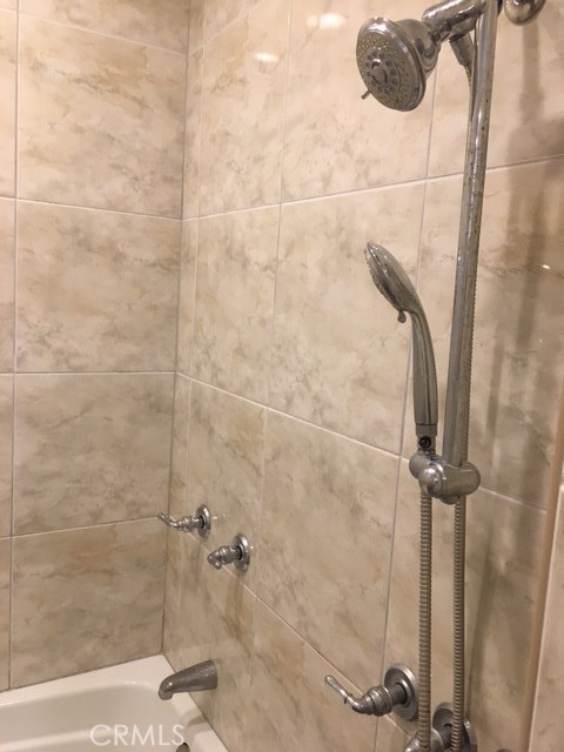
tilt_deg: -7.0
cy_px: 376
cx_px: 282
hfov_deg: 48.2
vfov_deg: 61.7
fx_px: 630
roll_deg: -4.0
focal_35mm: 29
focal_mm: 4.15
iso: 64
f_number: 2.2
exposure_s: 1/30
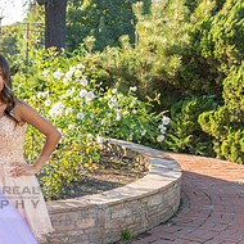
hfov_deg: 18.7
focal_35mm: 87
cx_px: -58
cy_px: 187
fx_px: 694
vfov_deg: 19.8
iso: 200
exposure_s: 1/200
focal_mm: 33.5
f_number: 5.6
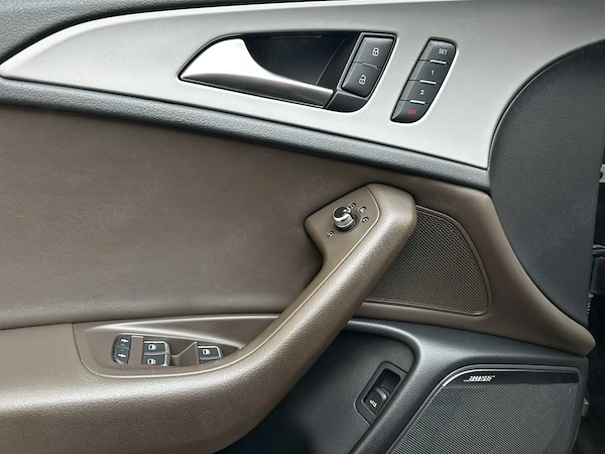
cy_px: 227
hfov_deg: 71.6
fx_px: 419
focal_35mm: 24
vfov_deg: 56.8
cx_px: 302
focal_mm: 6.86
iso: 250
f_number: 1.78
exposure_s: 1/60
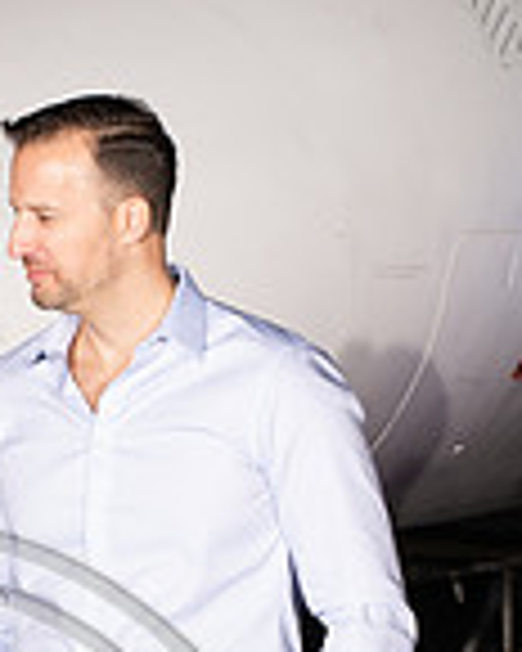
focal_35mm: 355
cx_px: -128
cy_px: 967
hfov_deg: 4.3
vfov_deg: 5.4
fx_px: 6856
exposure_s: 1/200
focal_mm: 122
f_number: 6.3
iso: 1000
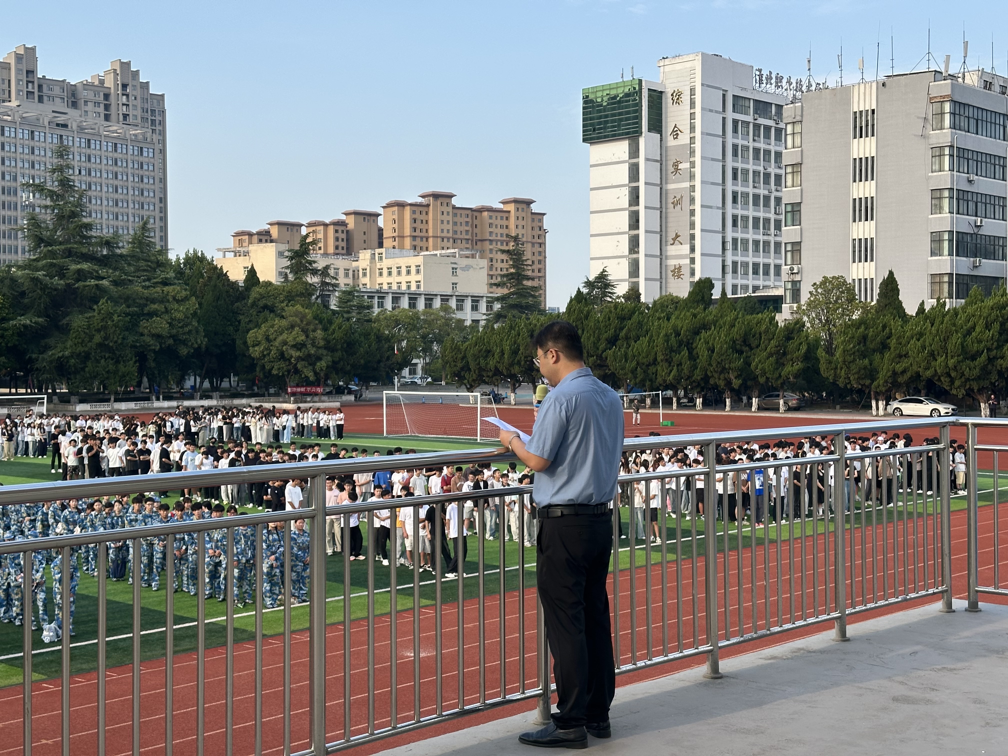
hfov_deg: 39.7
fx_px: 1398
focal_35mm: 48
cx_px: 504
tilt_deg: -0.2
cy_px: 378
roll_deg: +0.2
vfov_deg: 30.3
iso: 64
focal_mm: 6.86
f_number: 1.78
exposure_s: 1/1305
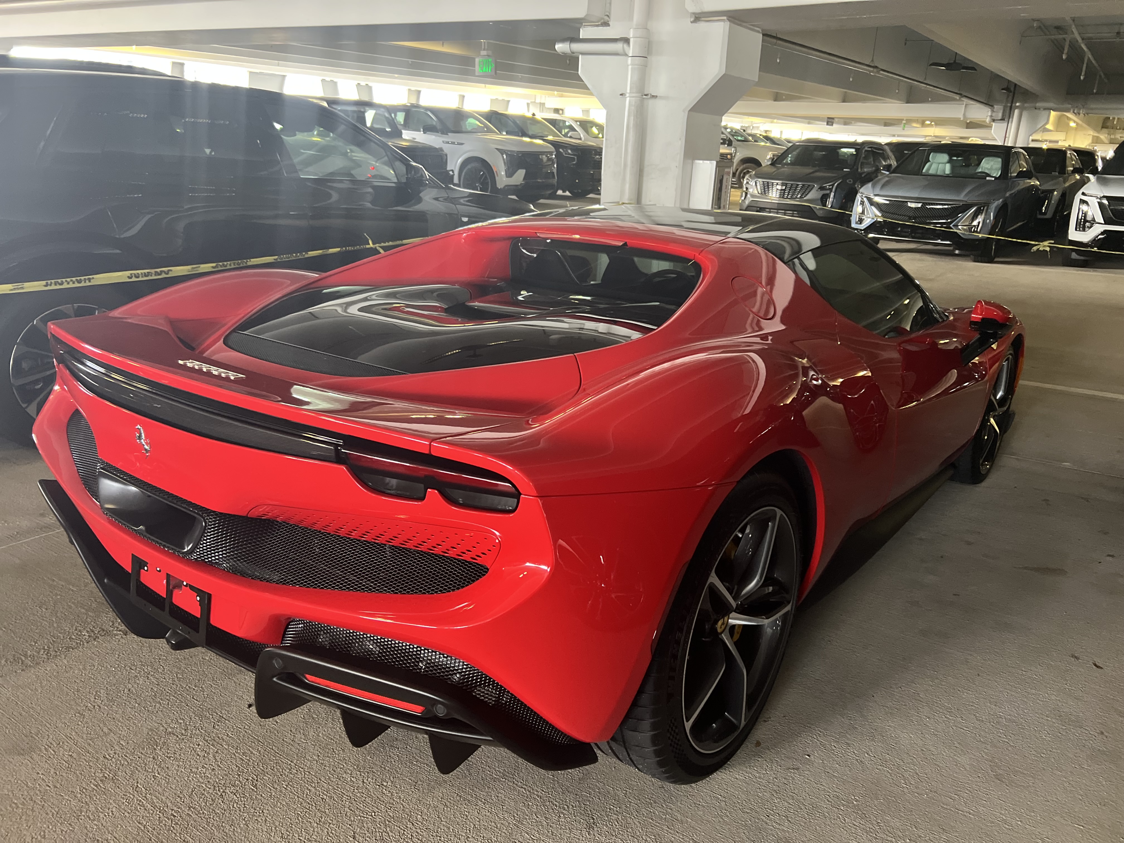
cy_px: 422
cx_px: 562
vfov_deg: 53.1
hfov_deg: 67.3
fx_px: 844
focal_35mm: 26
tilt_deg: -19.1
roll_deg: -1.6
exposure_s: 1/49
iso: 500
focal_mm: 5.7
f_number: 1.5
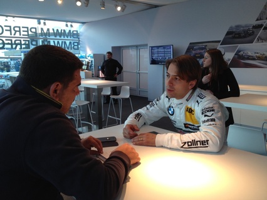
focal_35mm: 35
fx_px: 270
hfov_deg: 52.7
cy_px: 100
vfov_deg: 40.7
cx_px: 134
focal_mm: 4.28
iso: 50
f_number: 2.4
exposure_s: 1/40
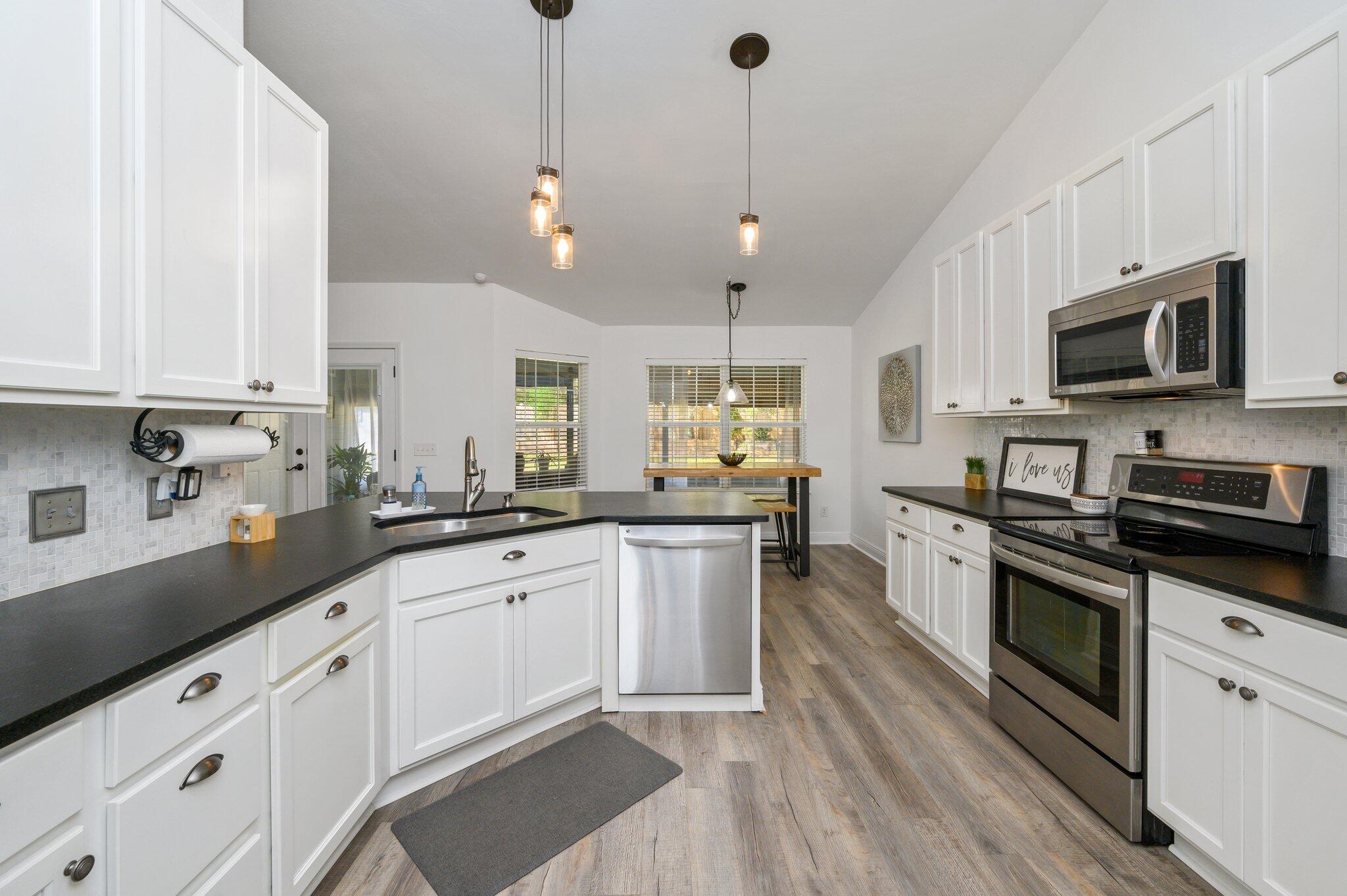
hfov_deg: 100.4
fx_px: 561
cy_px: 448
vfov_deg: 77.2
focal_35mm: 15
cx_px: 674
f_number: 9
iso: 500
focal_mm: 15
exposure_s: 1/30
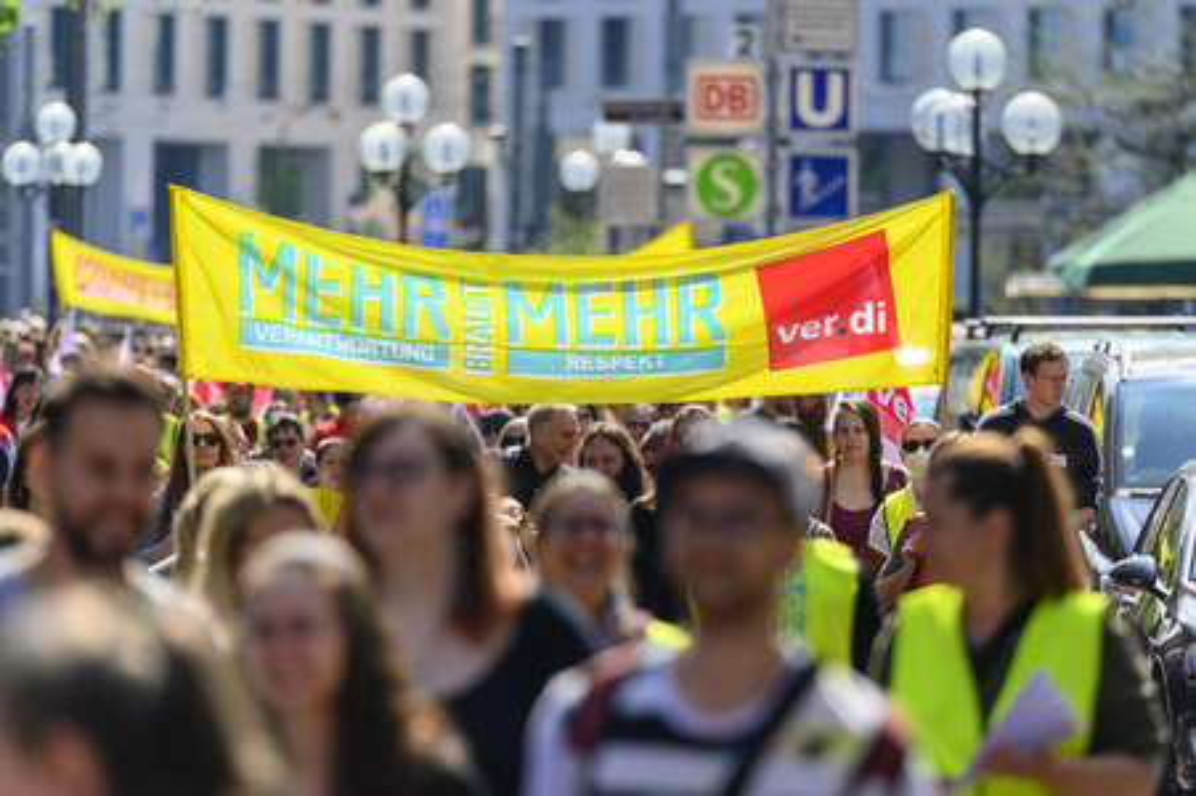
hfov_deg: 10.3
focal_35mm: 200
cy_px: 398
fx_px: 6639
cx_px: 598
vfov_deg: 6.9
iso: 80
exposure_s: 1/1600
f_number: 2.8
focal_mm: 200
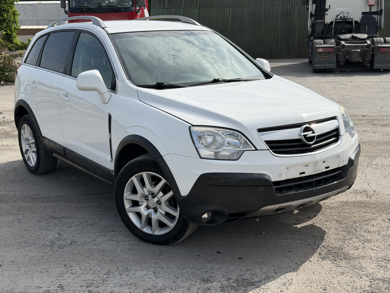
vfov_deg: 30.3
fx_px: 541
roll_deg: +0.7
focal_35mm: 48
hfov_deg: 39.7
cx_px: 195
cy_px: 146
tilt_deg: -12.8
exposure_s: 1/5587
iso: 64
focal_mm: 6.76
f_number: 1.78
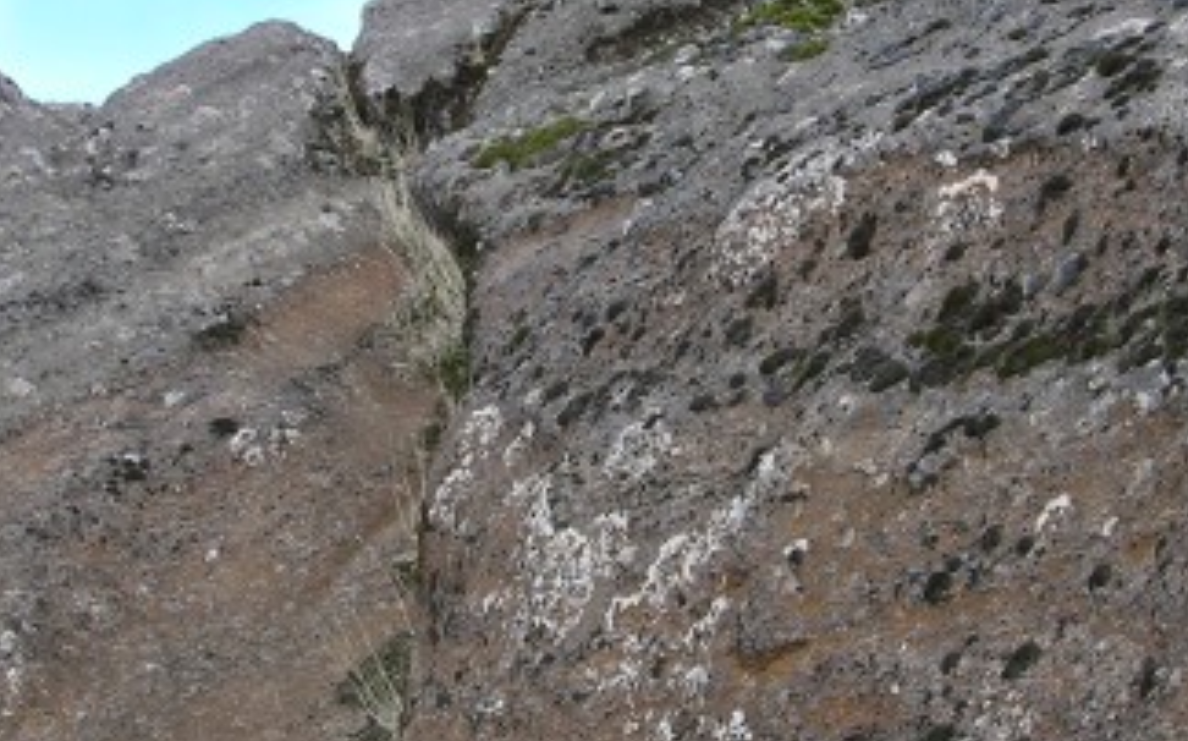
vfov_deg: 14.8
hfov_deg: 23.6
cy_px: 345
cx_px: 675
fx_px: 2847
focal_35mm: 88
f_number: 4.5
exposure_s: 1/140
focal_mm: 8.9
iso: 50
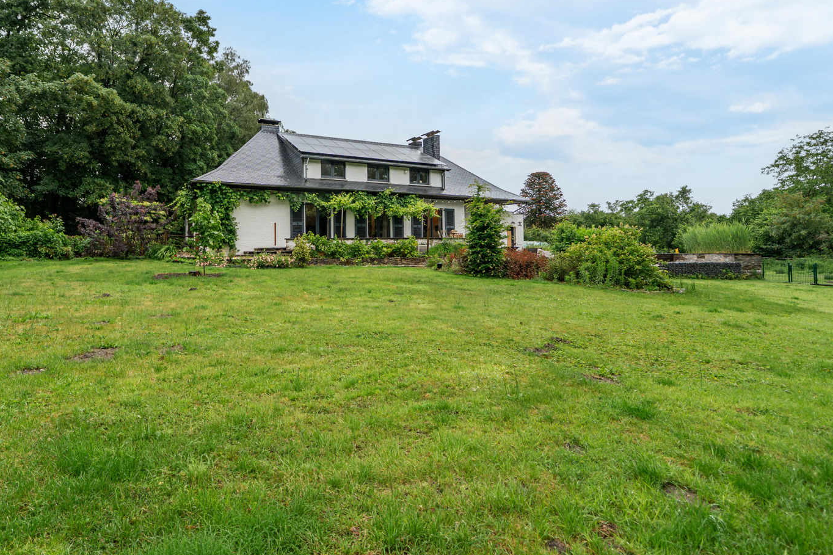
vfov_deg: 64.1
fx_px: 440
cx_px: 324
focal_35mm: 19
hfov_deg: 85.6
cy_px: 231
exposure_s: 1/125
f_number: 4.5
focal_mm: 12
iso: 100
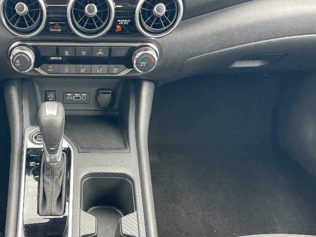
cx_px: 78
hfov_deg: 45.2
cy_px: 167
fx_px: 365
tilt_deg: -45.9
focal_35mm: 40
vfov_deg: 35.4
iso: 50
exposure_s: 1/121
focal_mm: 4.2
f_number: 1.6
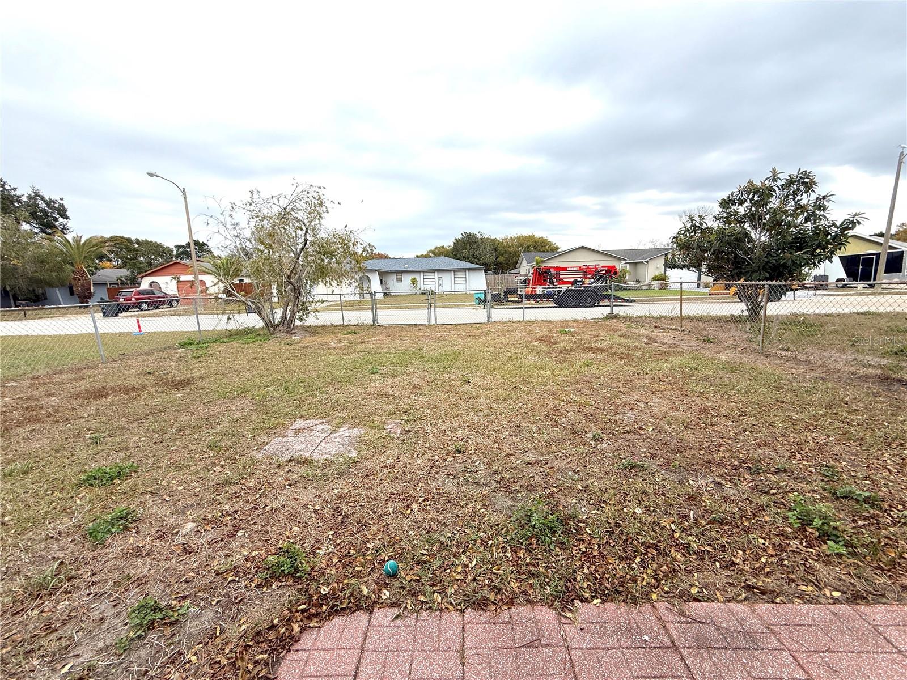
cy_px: 340
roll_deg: +2.2
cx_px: 454
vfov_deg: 85.7
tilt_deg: -8.8
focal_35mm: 14
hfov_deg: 102.1
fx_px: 367
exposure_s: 1/1235
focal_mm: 2.22
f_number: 2.2
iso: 50
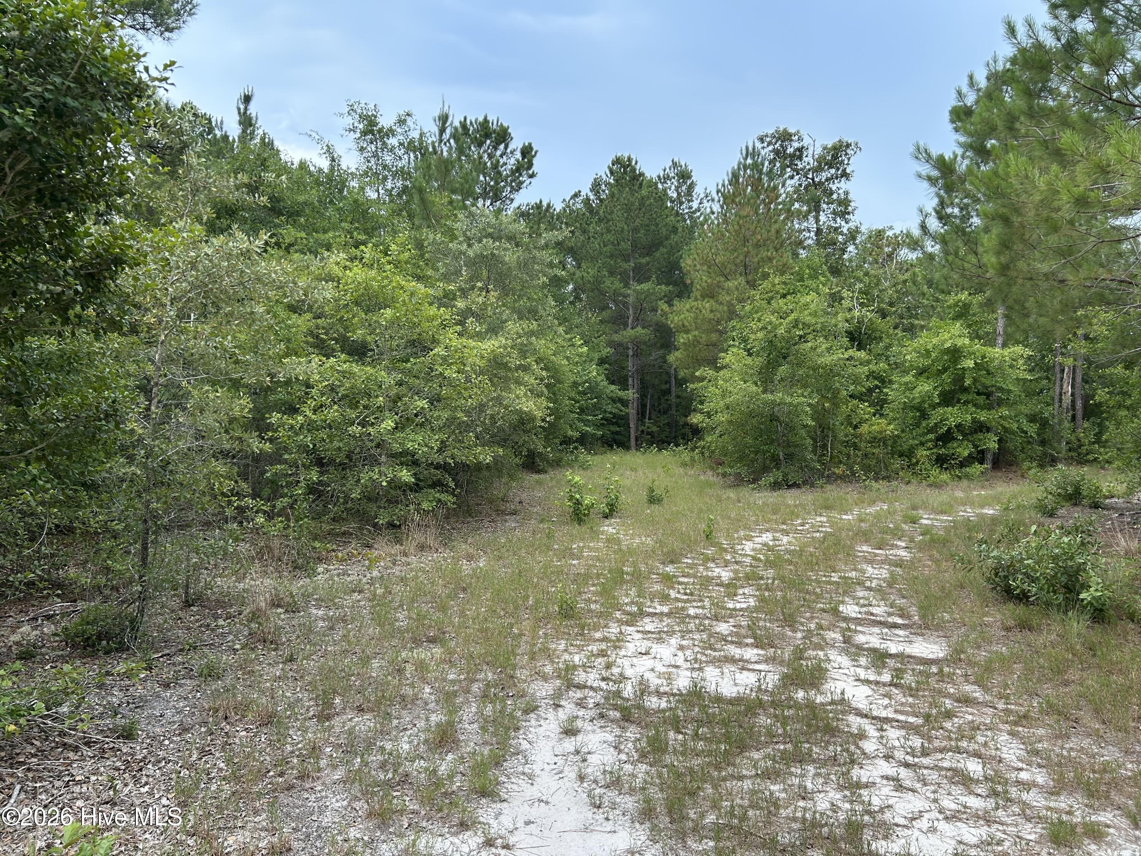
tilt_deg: -0.7
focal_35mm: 26
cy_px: 428
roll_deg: -1.5
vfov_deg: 53.1
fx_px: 857
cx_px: 570
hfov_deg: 67.3
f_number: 1.5
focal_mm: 5.7
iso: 50
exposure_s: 1/383
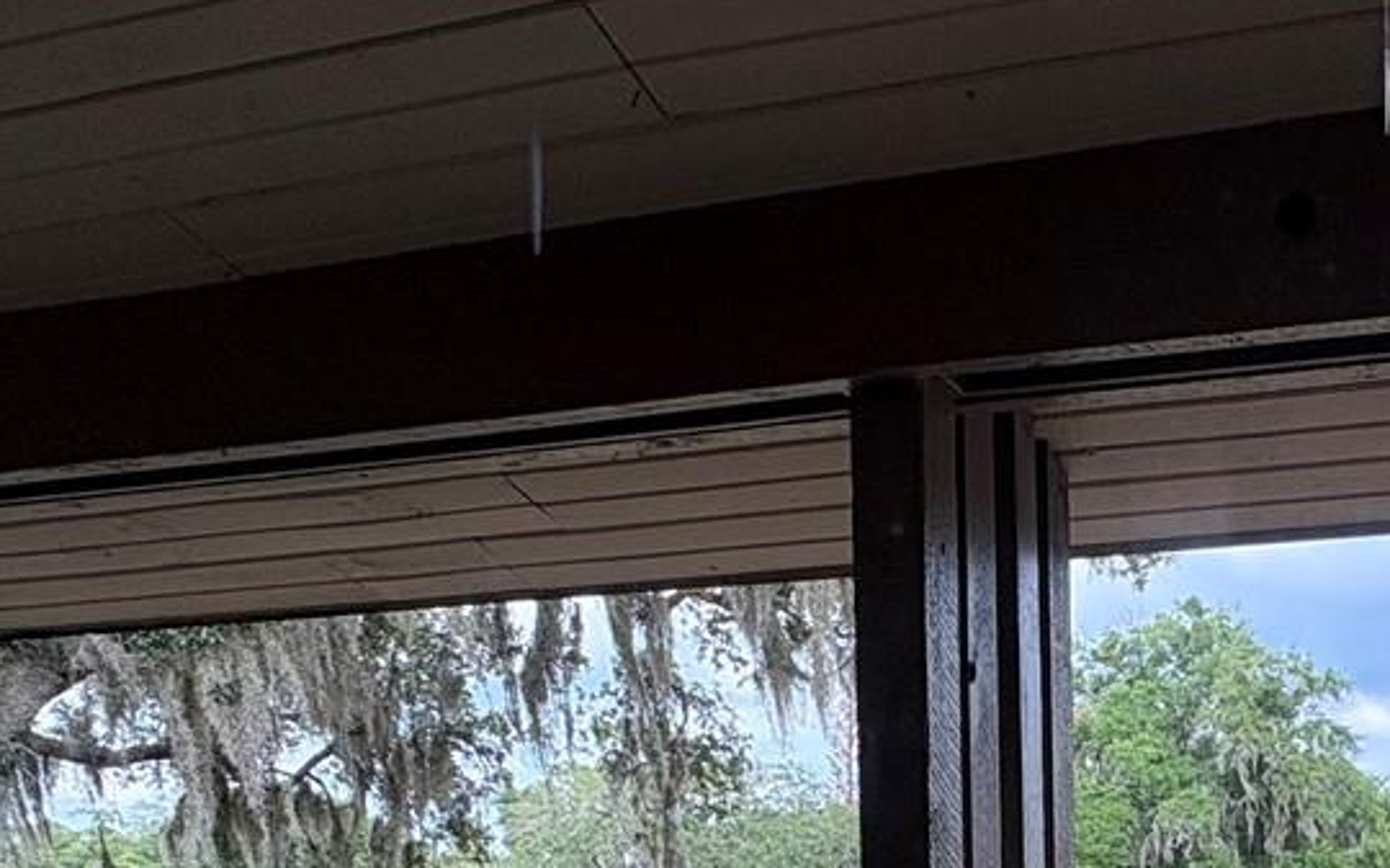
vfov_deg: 25.9
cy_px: 1059
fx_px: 1666
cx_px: 1192
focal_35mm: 44
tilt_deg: -4.8
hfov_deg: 42.4
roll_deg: +1.2
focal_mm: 2.22
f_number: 2.2
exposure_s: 1/407
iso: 40
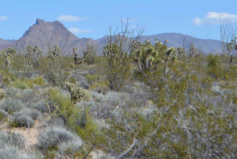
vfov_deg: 7.6
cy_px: 52
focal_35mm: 181
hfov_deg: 11.3
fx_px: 1193
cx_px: 30
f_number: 8
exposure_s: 1/250
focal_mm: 55
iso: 100
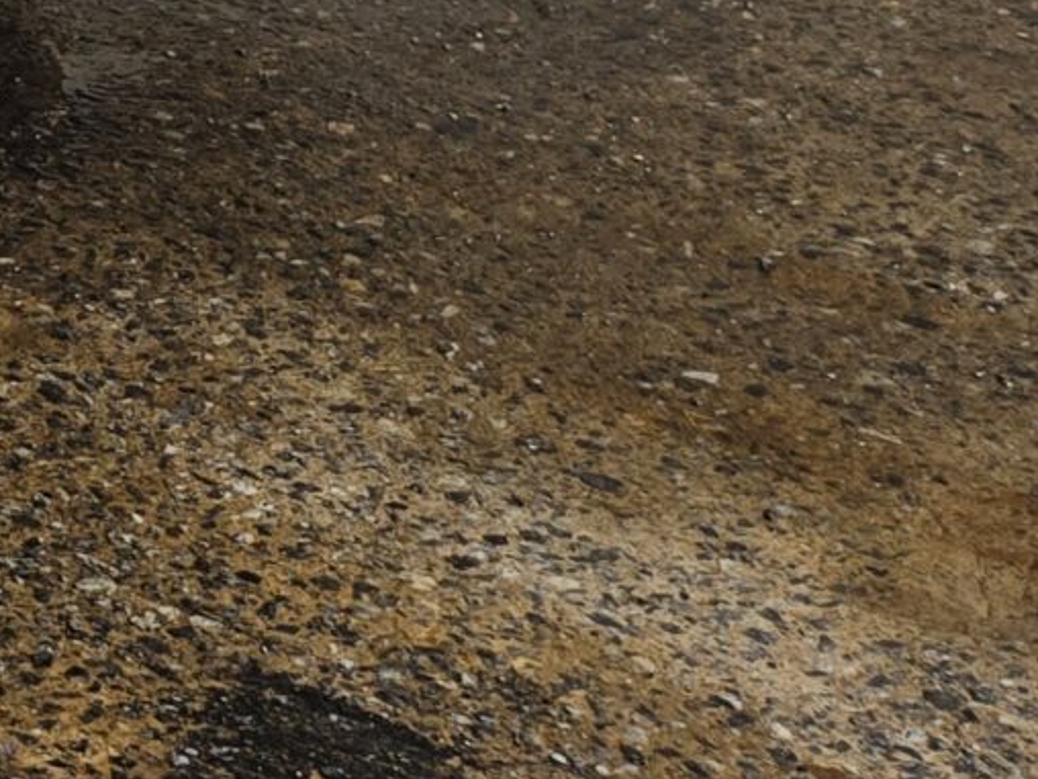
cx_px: -1248
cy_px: -881
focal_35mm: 116
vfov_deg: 11.3
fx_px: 3478
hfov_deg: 13.6
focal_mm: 5.4
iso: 25
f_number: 1.8
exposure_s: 1/624
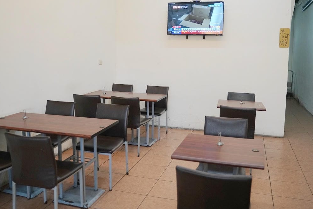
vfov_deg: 38.7
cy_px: 84
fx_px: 296
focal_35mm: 34
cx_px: 148
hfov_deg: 55.8
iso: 2000
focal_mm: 28
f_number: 2.8
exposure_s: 1/160
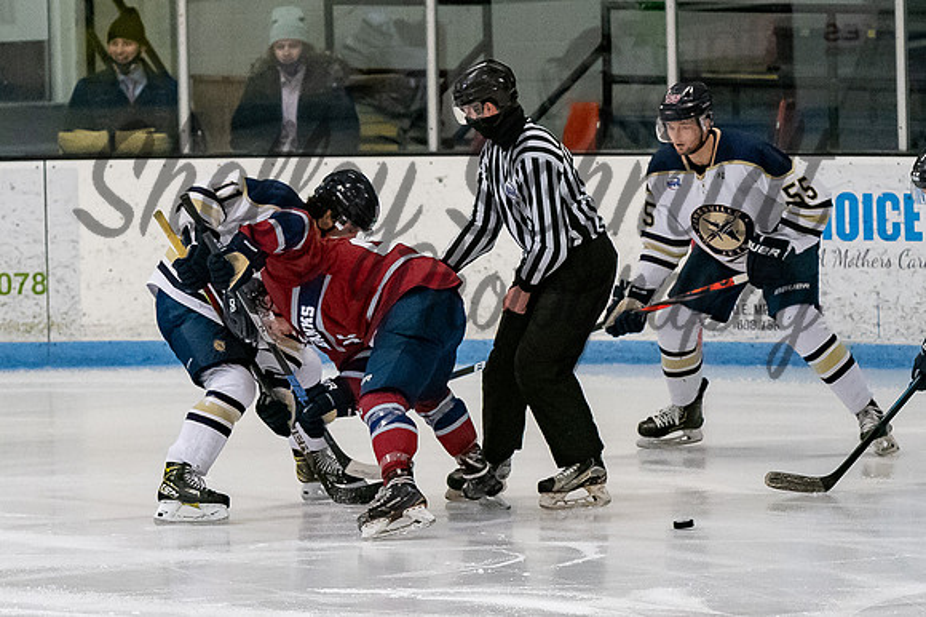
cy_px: 200
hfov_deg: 5.6
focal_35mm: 365
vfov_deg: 3.8
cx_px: 398
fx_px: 9395
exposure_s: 1/800
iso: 2500
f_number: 3.5
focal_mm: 135
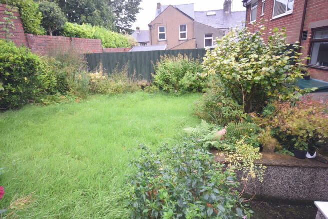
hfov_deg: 81.2
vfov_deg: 59.5
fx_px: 191
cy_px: 110
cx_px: 164
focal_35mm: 21
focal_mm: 14
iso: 400
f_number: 5.6
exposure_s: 1/125
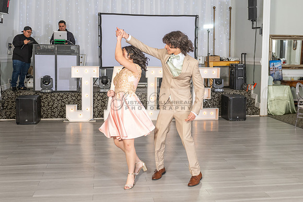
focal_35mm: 48
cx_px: 168
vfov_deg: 28.0
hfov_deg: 40.9
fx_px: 405
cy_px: 88
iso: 640
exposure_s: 1/200
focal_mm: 28
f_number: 3.5
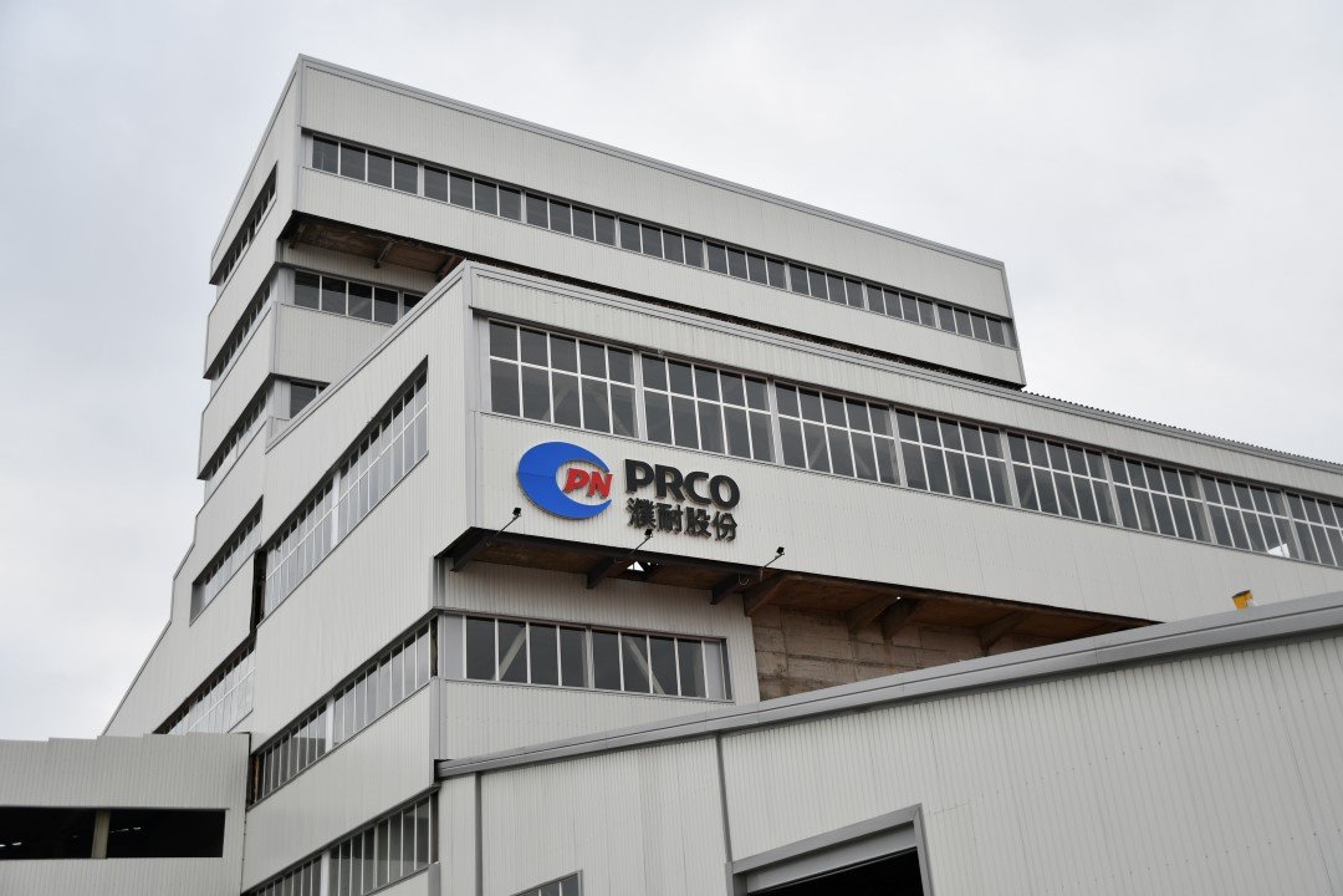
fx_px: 1380
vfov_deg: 35.9
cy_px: 448
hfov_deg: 51.9
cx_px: 672
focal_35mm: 37
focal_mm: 25
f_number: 3
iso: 200
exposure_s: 1/1600
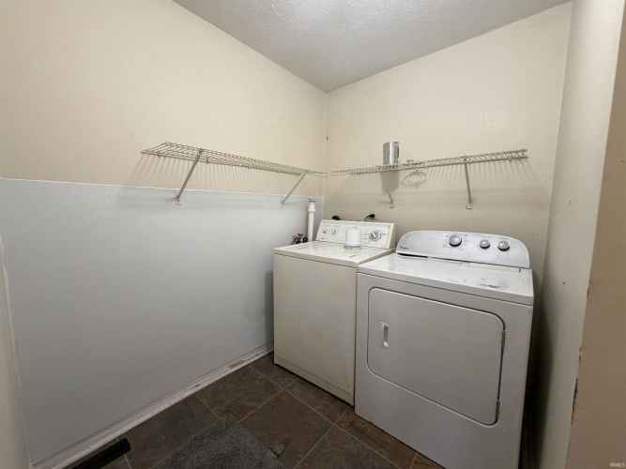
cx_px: 313
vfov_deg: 85.7
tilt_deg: -6.4
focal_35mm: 14
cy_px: 234
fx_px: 253
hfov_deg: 102.1
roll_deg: +0.0
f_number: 2.2
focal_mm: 2.22
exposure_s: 1/60
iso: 320
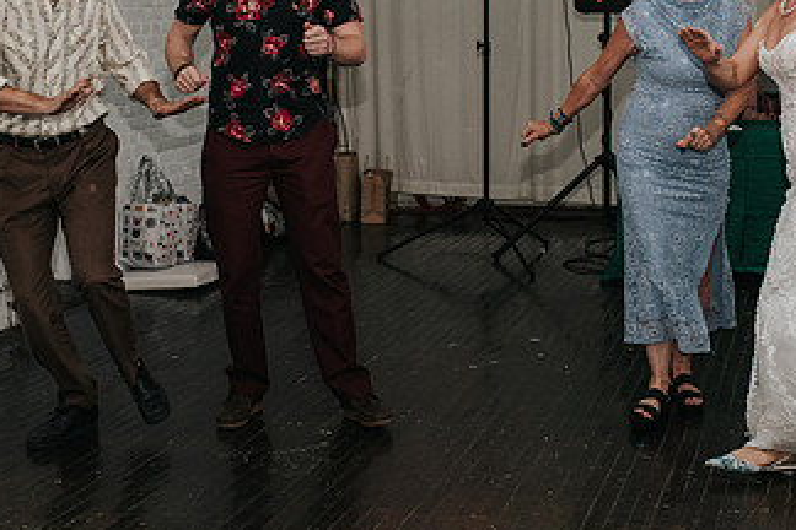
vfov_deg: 20.0
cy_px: 195
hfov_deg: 29.7
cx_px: 417
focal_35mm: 68
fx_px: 1503
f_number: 2.8
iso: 1000
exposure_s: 1/200
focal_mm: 35
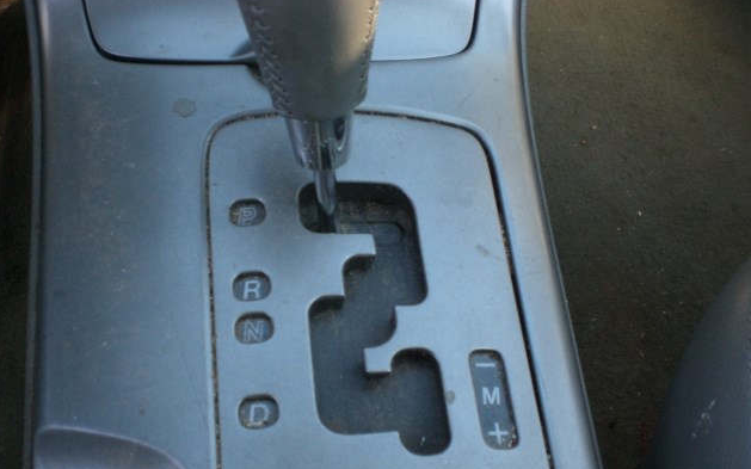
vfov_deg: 31.2
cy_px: 283
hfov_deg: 48.2
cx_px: 378
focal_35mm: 41
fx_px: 839
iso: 200
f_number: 3.1
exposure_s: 1/125
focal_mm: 6.3
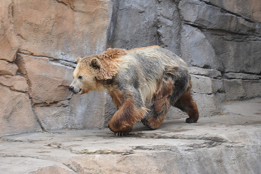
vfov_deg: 5.3
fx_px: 1866
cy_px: 67
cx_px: 110
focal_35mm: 258
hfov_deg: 8.0
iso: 320
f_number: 5.6
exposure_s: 1/320
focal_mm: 135
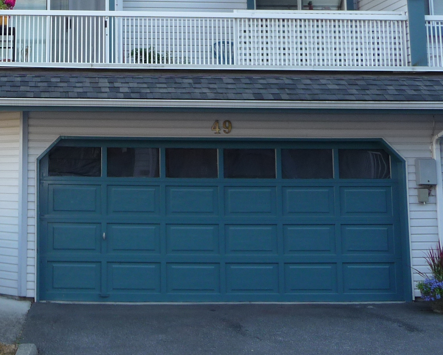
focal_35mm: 62
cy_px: 61
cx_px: 61
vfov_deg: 24.1
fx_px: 813
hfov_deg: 29.5
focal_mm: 4.7
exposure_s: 1/100
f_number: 3.3
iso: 100
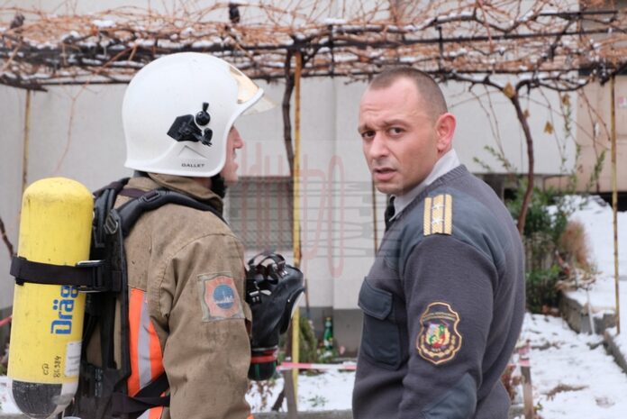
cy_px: 210
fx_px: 1185
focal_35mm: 68
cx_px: 314
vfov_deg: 20.0
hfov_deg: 29.6
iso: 400
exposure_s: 1/160
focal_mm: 45.2
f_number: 5.6
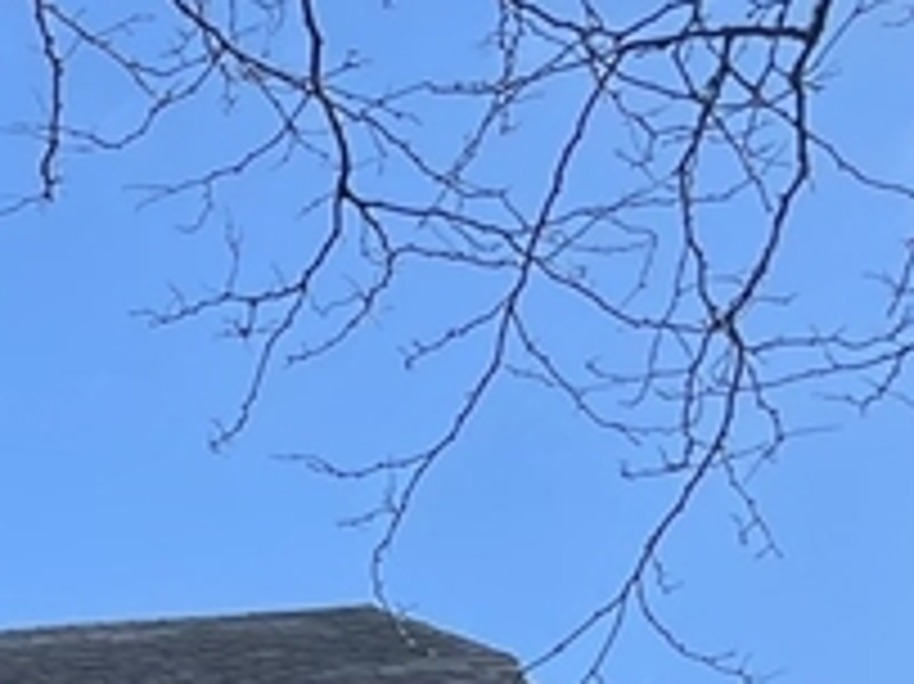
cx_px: -824
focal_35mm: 131
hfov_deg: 13.3
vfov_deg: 10.2
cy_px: 1467
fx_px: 3457
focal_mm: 4.2
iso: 32
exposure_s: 1/917
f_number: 1.6
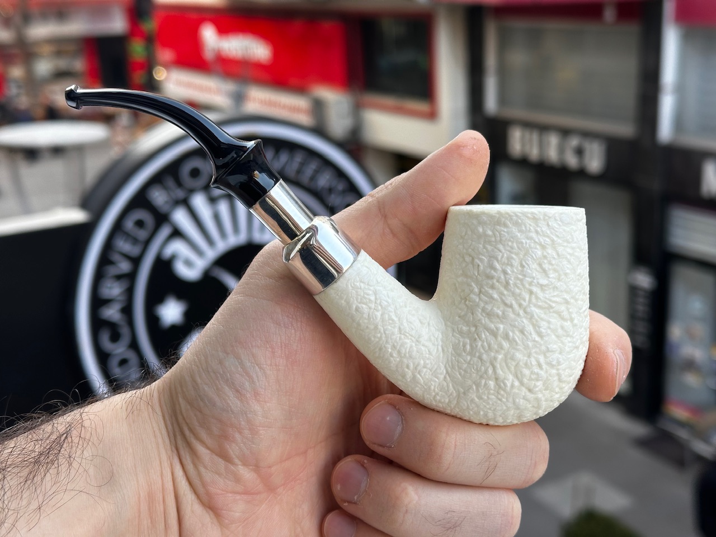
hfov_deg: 39.7
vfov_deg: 30.3
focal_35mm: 48
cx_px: 358
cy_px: 268
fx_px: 993
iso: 50
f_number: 1.78
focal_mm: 6.86
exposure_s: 1/165
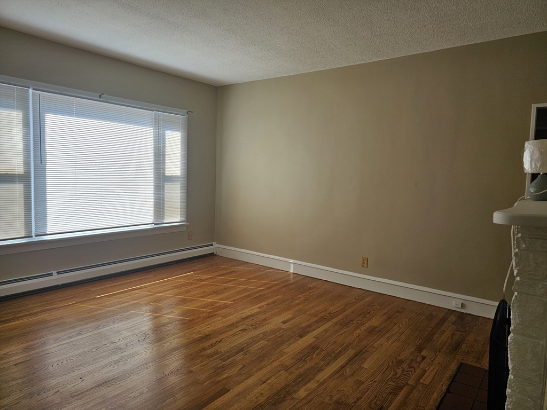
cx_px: 274
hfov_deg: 73.9
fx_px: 363
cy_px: 205
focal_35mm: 23
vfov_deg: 58.9
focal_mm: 6.3
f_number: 1.7
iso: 12
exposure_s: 1/120
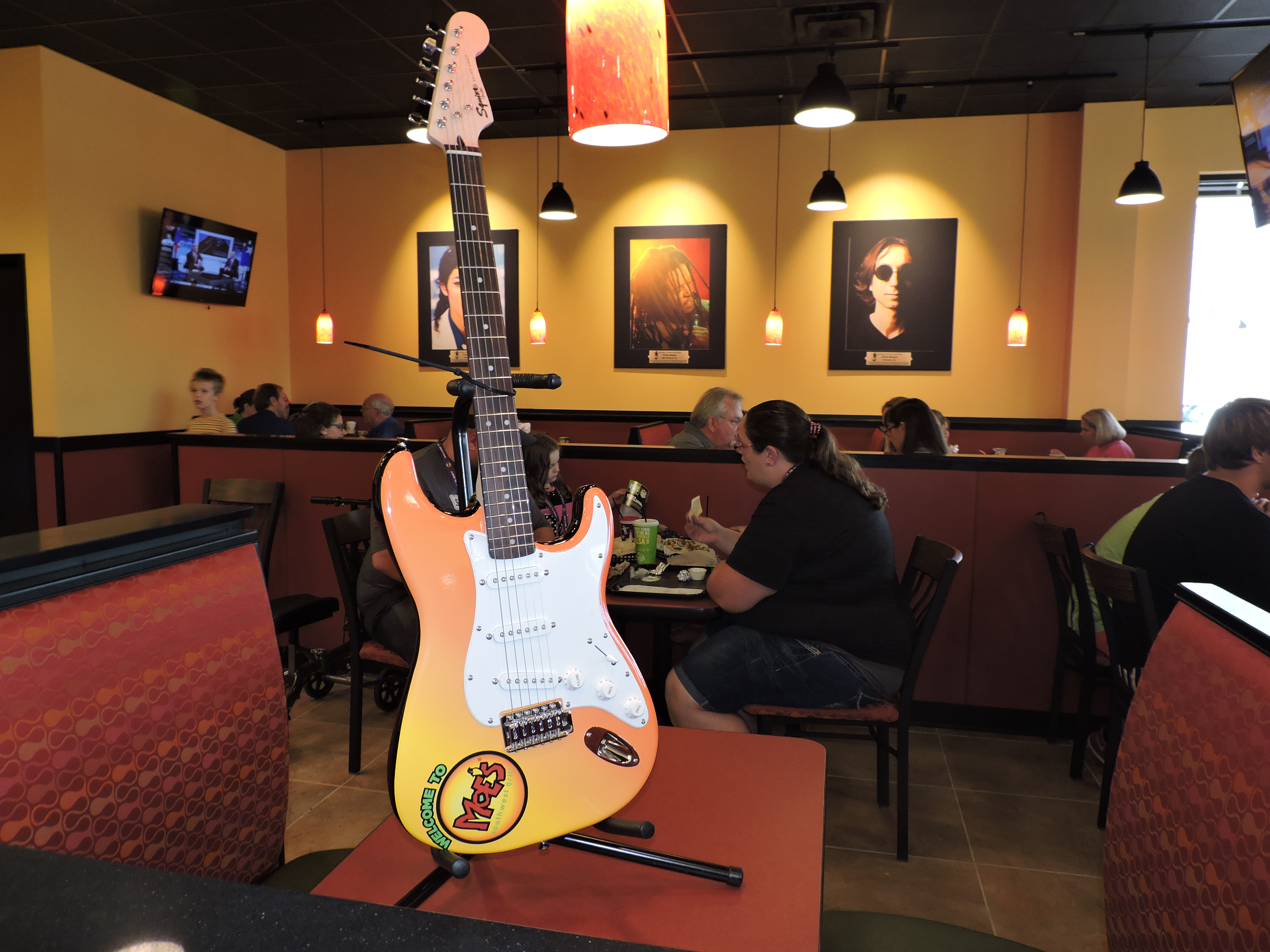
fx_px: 881
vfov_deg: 56.8
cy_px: 476
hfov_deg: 71.6
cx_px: 635
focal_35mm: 24
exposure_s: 1/30
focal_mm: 4.3
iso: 200
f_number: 3
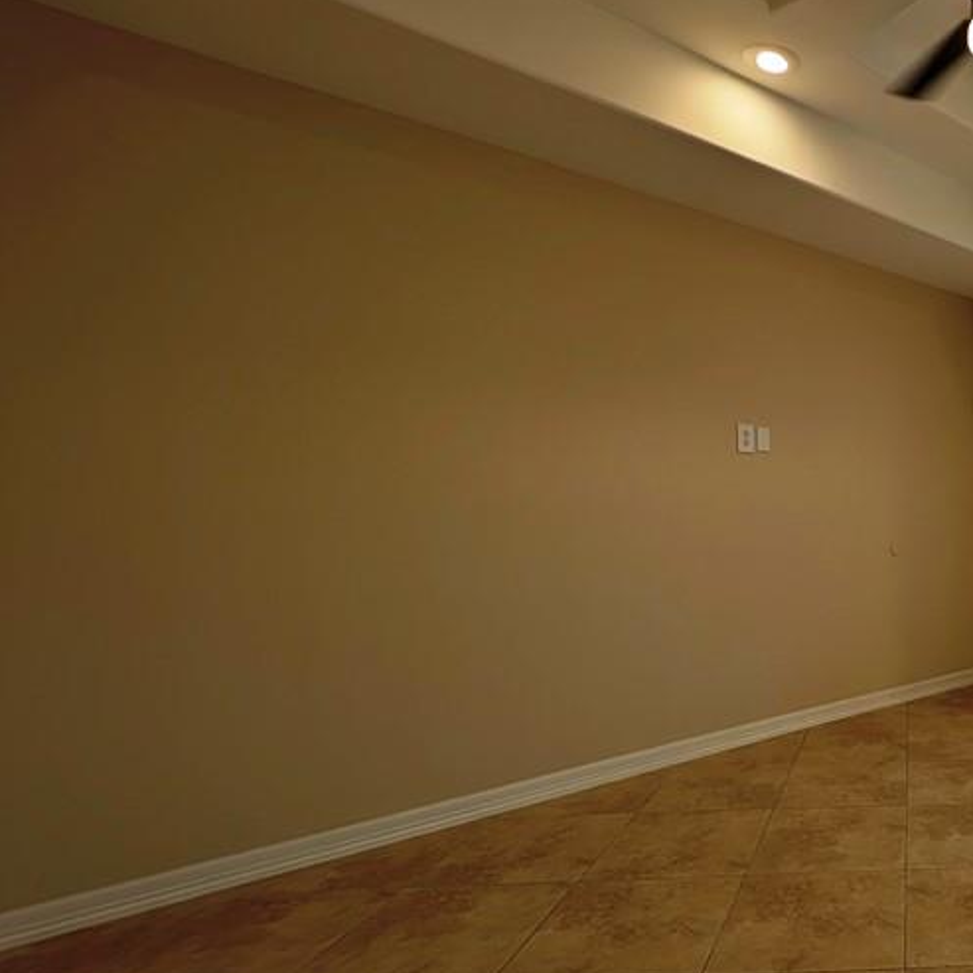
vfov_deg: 69.3
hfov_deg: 54.2
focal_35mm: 22
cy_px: 557
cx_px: 974
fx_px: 700
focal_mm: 2.23
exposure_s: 1/120
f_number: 1.95
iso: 50
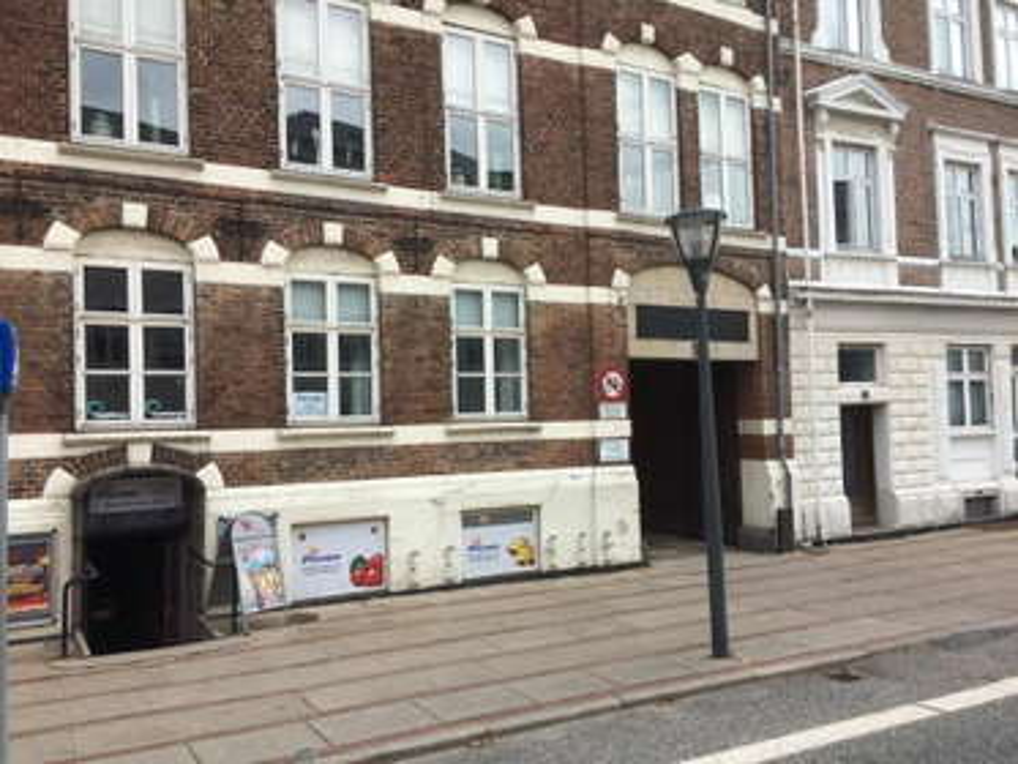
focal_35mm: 29
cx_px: 509
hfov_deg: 61.6
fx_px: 853
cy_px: 382
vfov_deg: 48.3
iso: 32
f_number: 2.2
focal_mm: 4.15
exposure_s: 1/1368
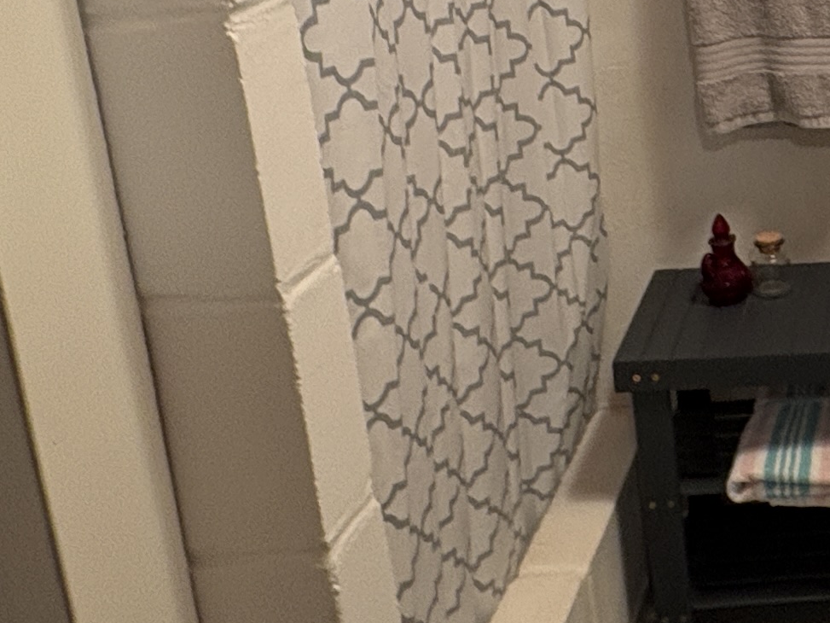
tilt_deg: -13.9
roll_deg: +1.3
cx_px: 1010
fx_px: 1391
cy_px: 42
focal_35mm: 58
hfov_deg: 28.6
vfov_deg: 24.4
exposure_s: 1/60
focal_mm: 2.22
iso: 250
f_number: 2.2
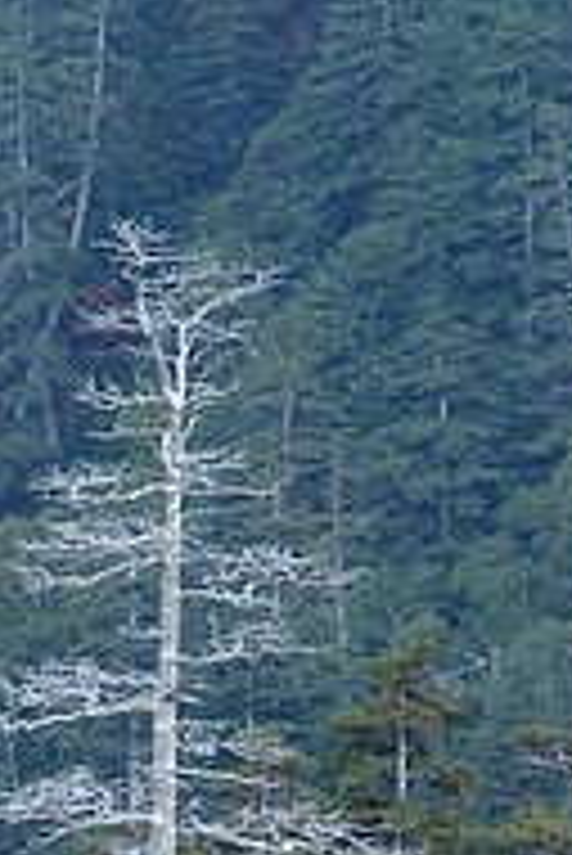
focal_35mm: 726
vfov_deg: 2.8
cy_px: 860
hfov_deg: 1.9
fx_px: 17270
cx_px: 399
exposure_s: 1/320
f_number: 5.6
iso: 400
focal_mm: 180
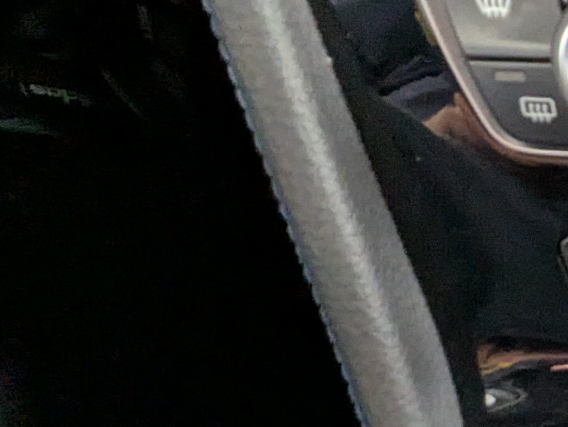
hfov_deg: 20.6
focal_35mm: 64
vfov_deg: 22.8
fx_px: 1052
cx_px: 1032
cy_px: 314
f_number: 2.2
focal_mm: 2.35
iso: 285
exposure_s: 1/24.3
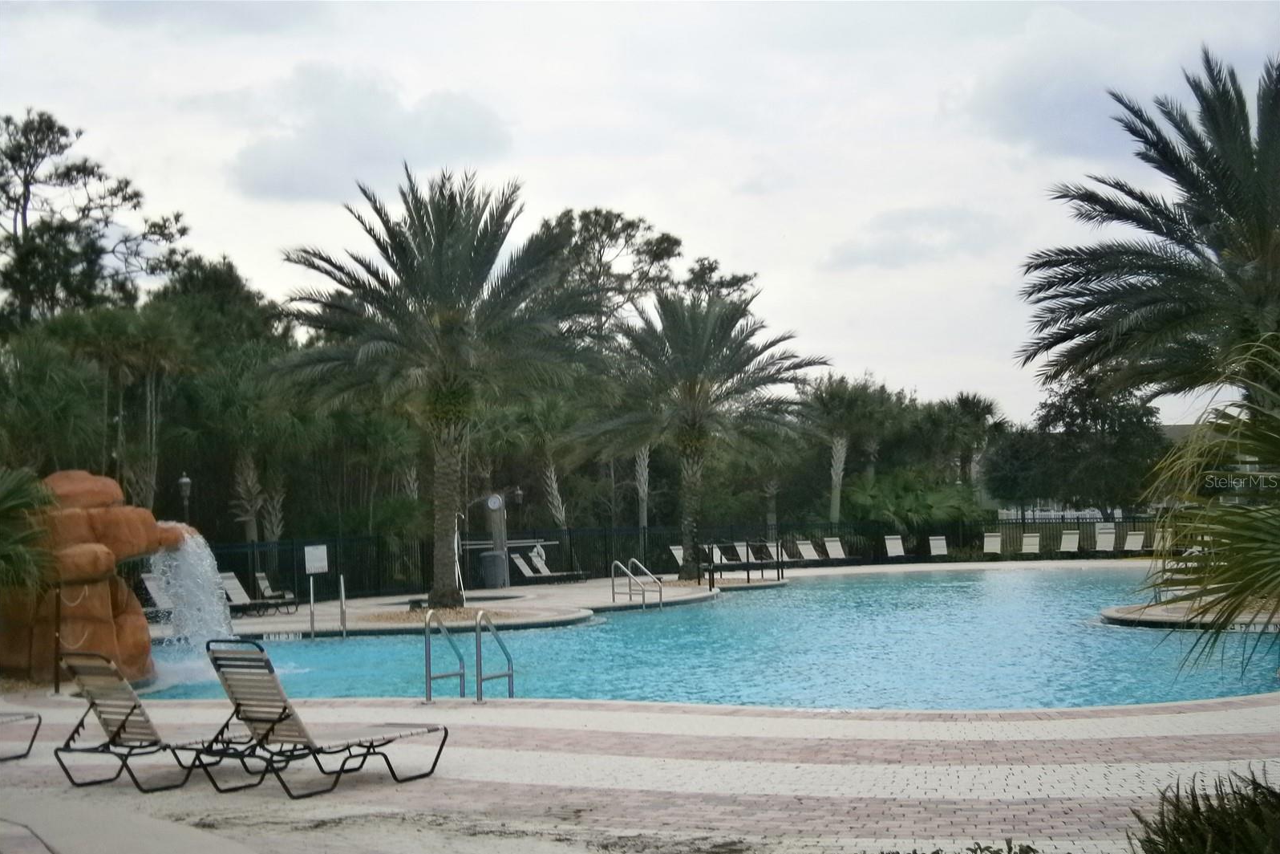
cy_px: 481
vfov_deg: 27.5
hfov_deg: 40.3
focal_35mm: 49
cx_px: 639
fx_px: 1742
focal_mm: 8.3
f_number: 9.7
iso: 80
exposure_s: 1/100
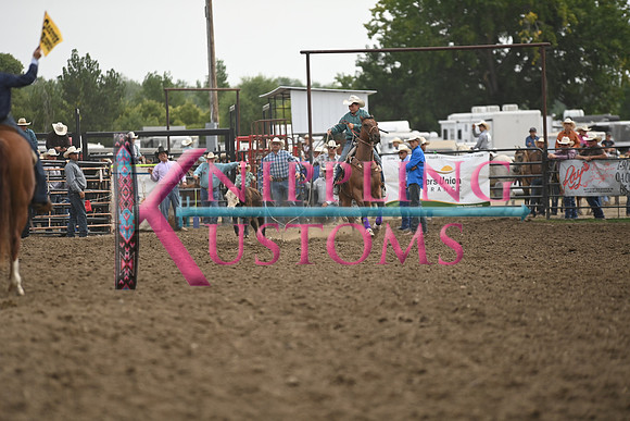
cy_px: 210
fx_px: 3501
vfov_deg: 6.9
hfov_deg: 10.3
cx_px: 315
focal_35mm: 200
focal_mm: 200
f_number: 2.8
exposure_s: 1/8000
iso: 800
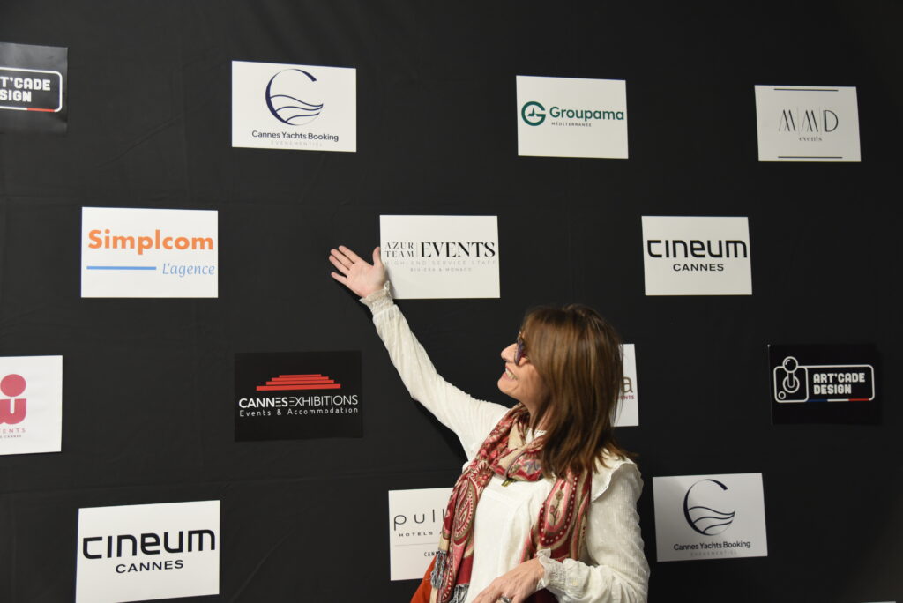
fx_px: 954
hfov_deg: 50.7
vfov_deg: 35.1
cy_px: 302
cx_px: 452
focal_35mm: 38
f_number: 4
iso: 1800
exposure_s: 1/80
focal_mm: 38
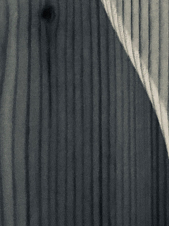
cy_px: 49
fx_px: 632
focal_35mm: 97
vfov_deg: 20.0
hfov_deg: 14.5
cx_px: 232
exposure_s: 1/4
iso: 125
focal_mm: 3.99
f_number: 1.8
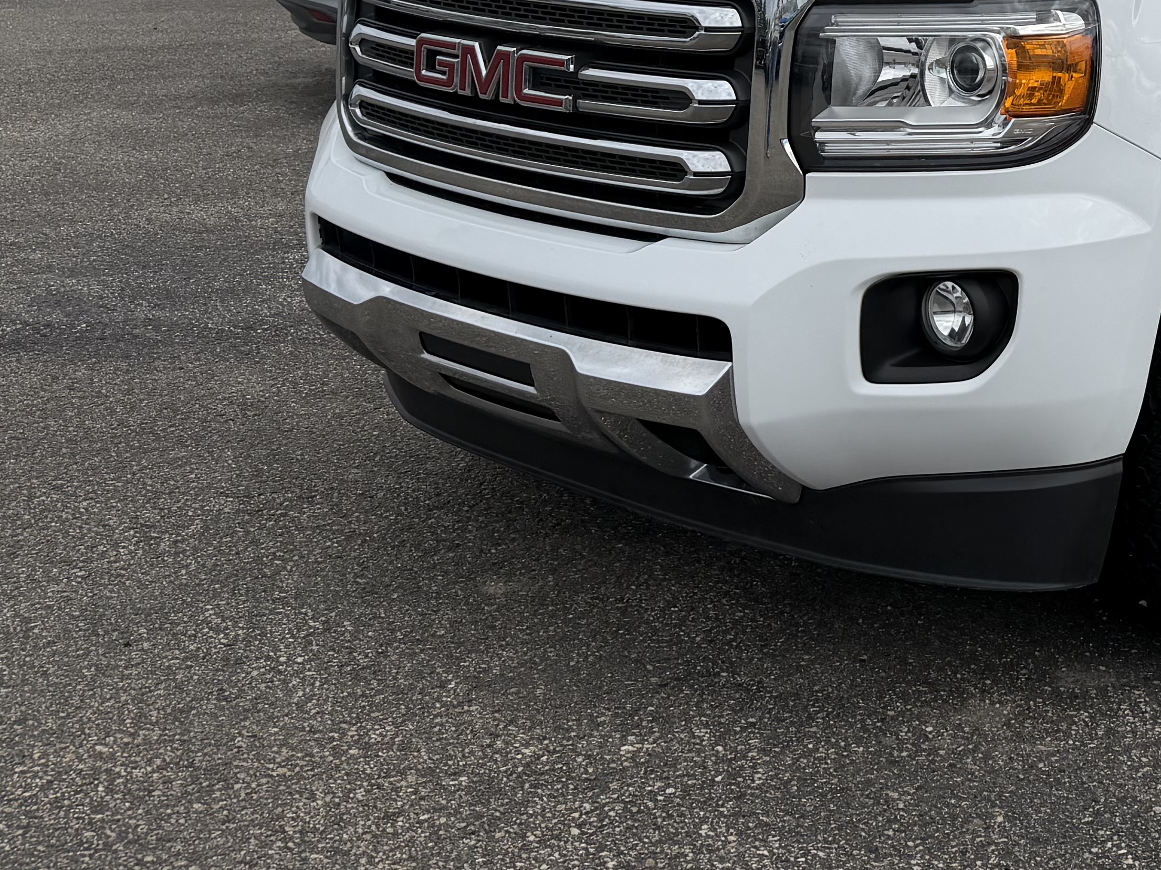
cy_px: -158
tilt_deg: -1.6
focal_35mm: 62
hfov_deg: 29.6
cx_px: 1090
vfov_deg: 22.0
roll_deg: +1.7
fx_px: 2079
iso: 80
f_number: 1.78
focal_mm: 6.76
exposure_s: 1/5714
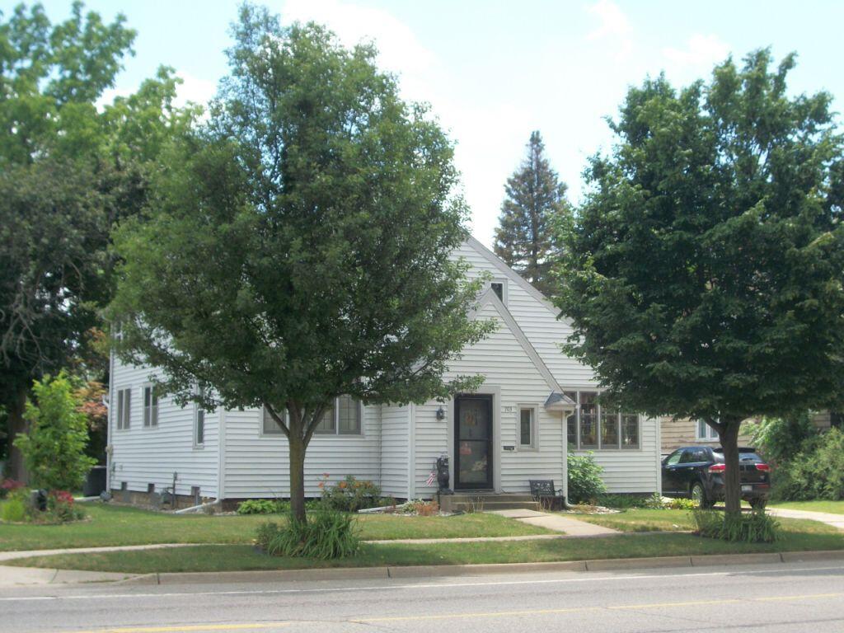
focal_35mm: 54
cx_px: 422
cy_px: 316
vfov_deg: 27.0
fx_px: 1317
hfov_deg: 35.5
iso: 80
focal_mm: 9.7
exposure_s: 1/400
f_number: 4
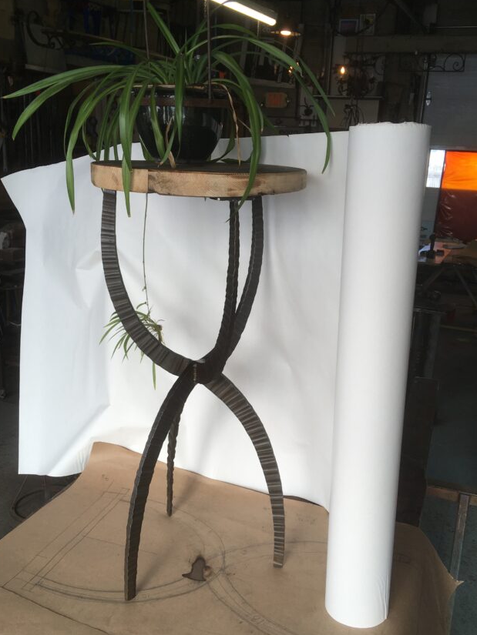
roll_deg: -2.6
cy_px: 347
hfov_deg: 39.7
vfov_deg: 51.3
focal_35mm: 36
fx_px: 661
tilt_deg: -18.0
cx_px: 250
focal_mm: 4.15
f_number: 2.2
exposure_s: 1/195
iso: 25
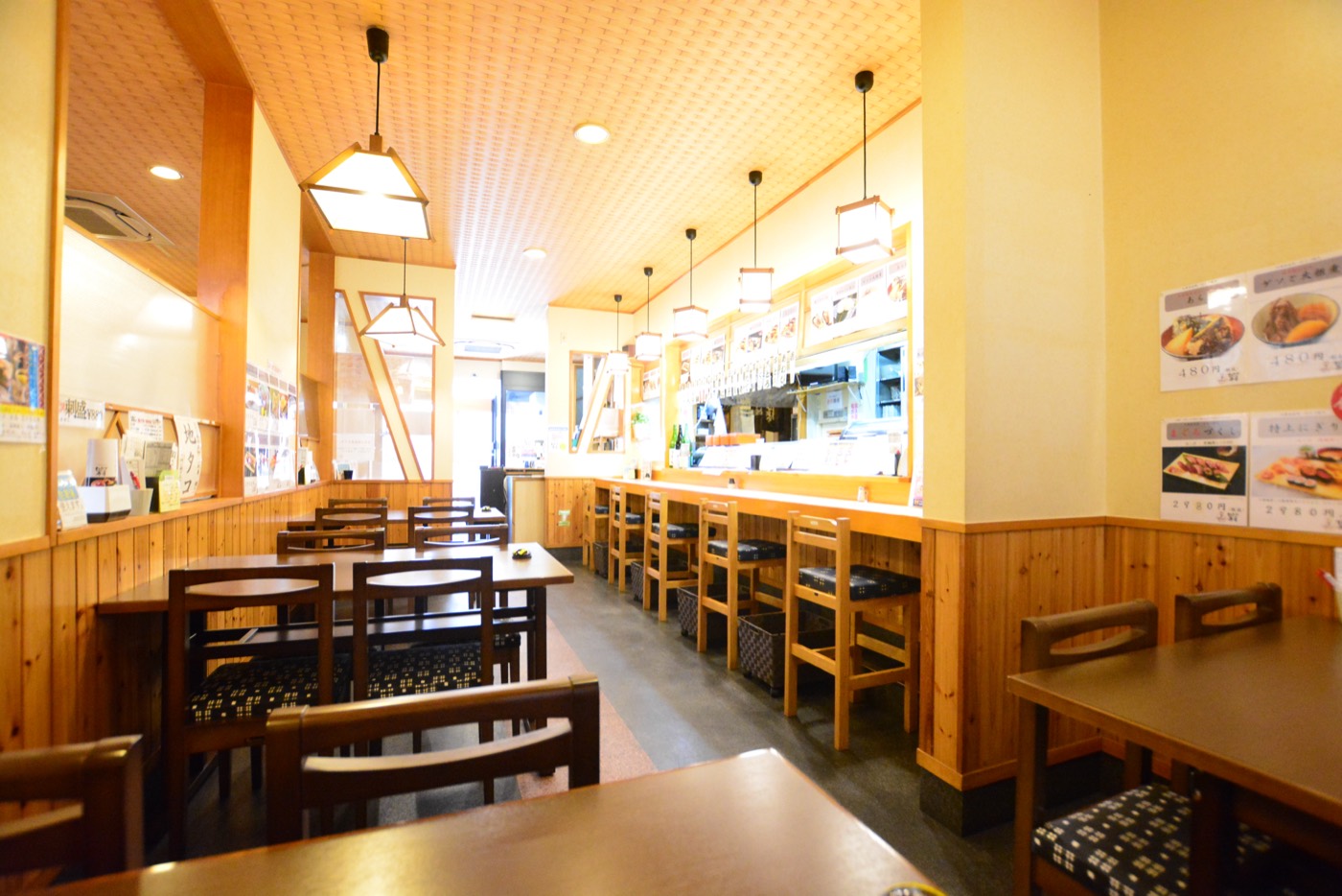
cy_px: 448
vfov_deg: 77.4
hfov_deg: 100.4
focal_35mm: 15
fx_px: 559
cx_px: 671
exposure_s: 1/60
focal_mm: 10
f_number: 4
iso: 5000
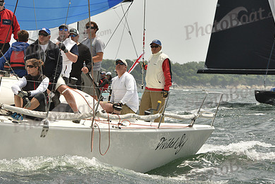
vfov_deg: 6.9
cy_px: 68
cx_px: 148
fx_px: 1528
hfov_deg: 10.3
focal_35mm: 200
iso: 400
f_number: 10
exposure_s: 1/1250
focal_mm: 135
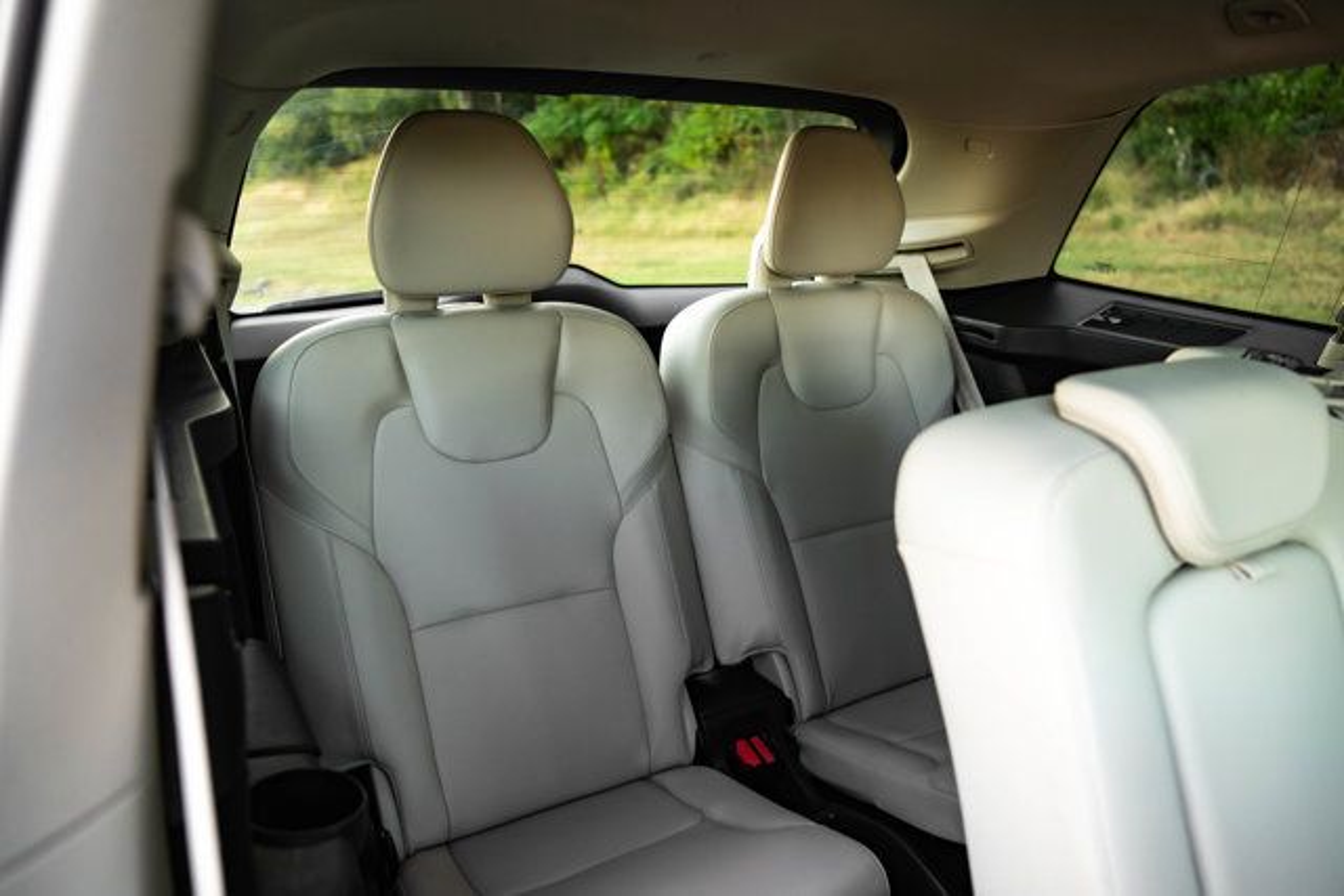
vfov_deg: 49.6
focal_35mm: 26
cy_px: 448
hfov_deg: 69.4
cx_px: 672
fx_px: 971
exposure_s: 1/160
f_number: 2.8
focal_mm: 26
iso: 1250
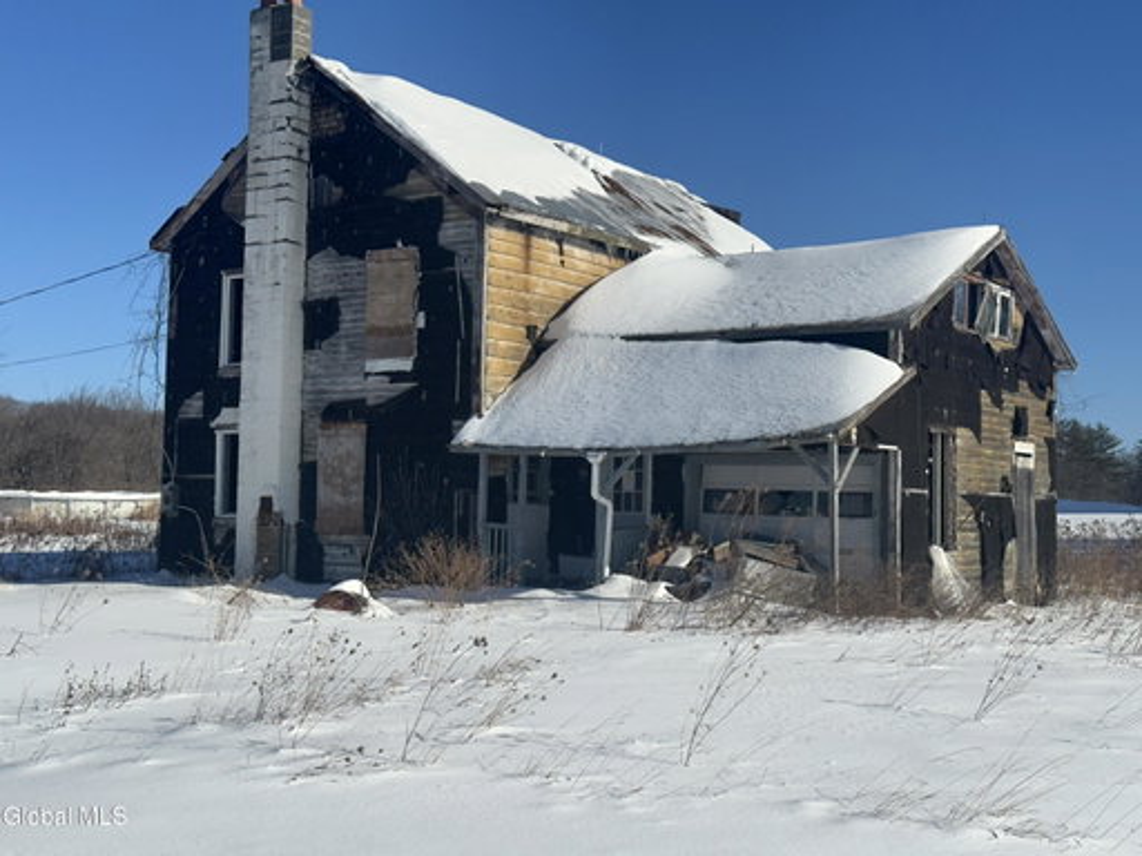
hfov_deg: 39.7
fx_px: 1584
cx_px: 571
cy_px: 428
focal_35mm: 48
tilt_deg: +1.9
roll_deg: -2.8
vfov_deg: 30.3
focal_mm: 6.86
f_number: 1.78
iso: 64
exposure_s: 1/8929
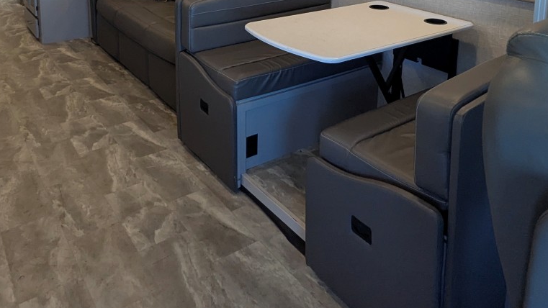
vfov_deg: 31.9
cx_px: 252
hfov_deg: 60.9
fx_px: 465
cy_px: -40
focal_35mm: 32
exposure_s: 1/158
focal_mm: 2.35
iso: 289
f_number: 2.2
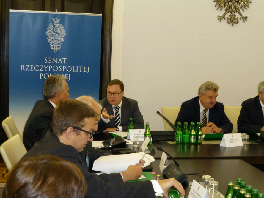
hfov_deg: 33.2
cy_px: 99
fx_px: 442
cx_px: 132
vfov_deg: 25.2
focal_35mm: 58
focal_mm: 10.3
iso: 640
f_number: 4.7
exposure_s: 1/60
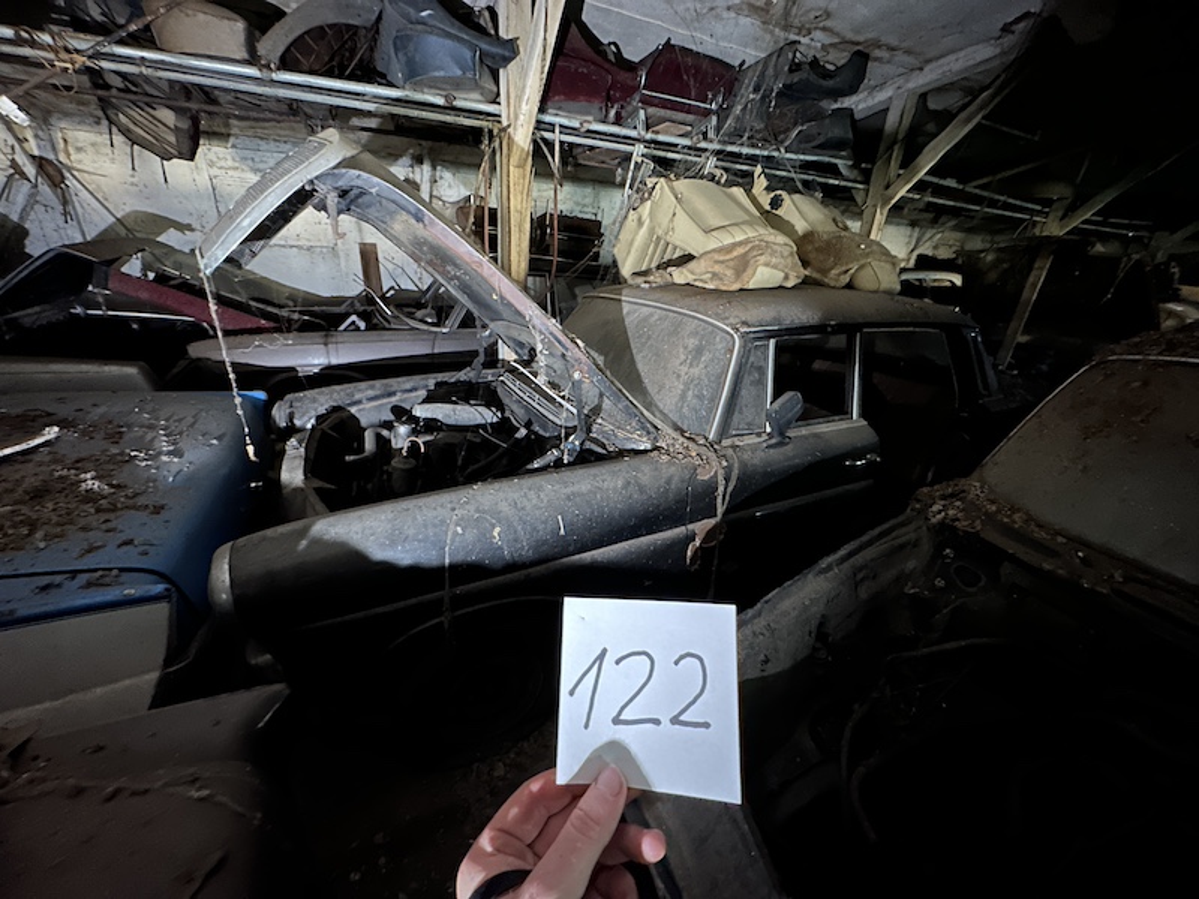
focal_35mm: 14
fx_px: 485
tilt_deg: -21.7
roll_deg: -4.4
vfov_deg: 85.7
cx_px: 600
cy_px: 450
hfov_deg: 102.1
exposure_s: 1/10
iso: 1000
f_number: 2.2
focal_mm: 2.22
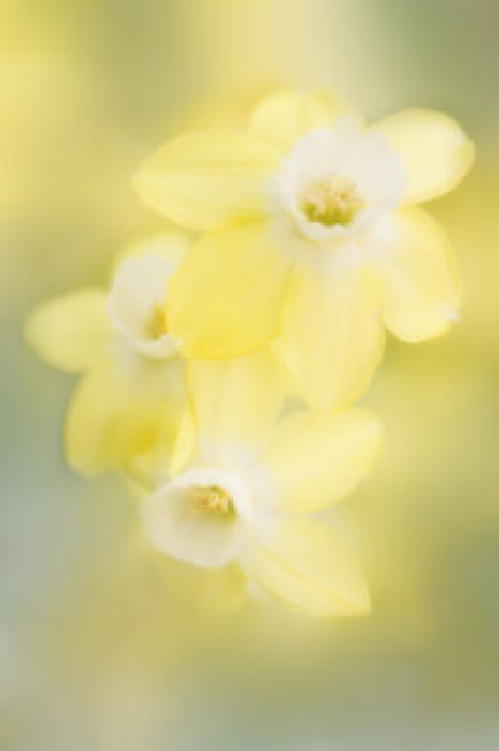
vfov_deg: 13.1
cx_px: 250
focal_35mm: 158
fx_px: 3280
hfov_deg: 8.7
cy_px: 376
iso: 100
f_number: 3.2
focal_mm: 105
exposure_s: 1/640
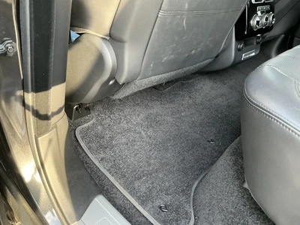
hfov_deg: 63.4
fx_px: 243
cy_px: 112
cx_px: 150
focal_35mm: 28
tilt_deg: -34.2
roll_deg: -8.7
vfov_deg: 49.7
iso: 160
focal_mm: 3
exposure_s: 1/60
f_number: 1.8
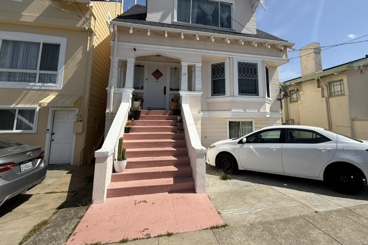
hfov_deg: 93.2
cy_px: 95
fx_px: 174
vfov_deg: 69.6
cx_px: 195
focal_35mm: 17
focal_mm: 2.22
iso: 50
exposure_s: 1/2976
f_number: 2.2
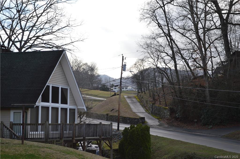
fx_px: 479
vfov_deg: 18.9
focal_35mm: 72
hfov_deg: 28.1
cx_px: 120
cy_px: 80
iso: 100
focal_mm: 48
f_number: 5.6
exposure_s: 1/200
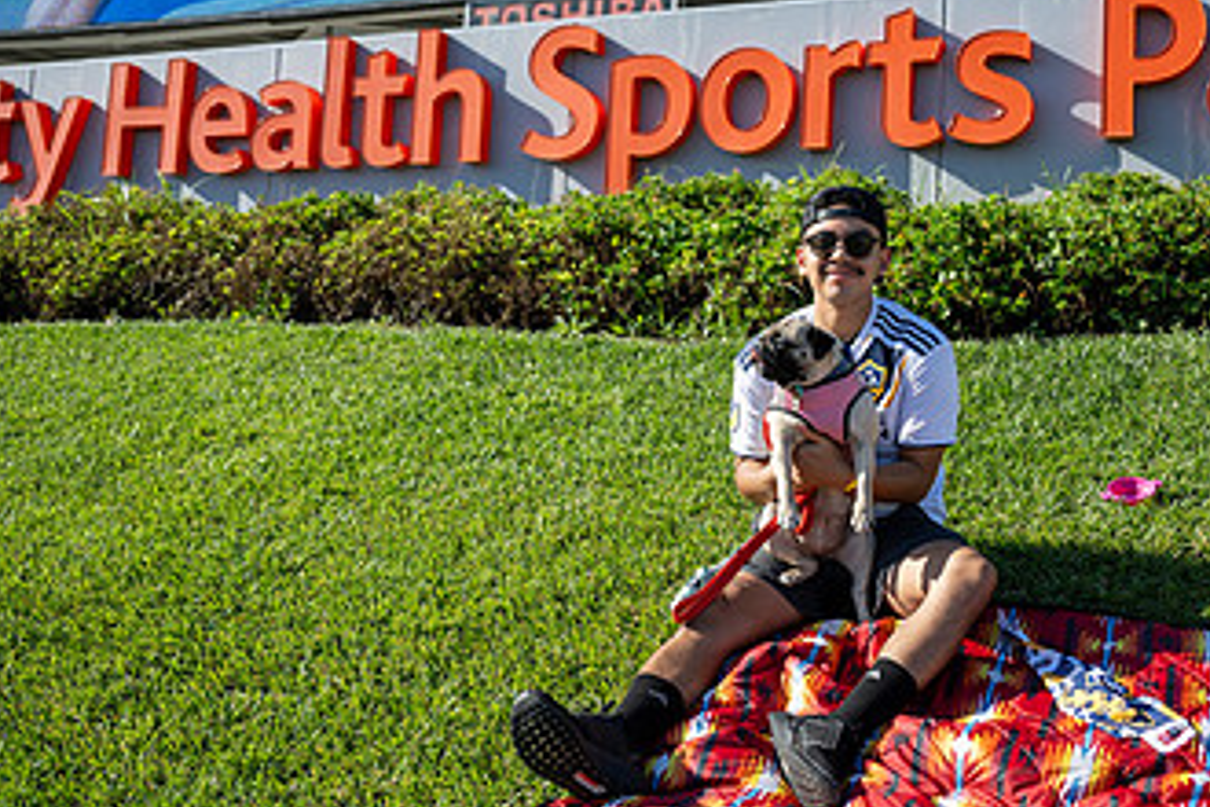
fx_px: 1479
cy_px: 303
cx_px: 752
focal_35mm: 44
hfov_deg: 44.2
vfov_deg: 30.4
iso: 72
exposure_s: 1/1000
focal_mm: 25
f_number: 2.8
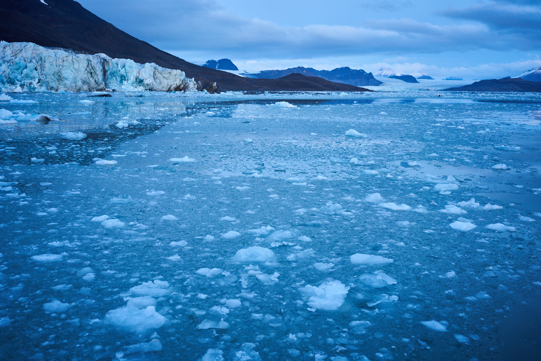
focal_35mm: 35
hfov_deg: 54.4
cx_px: 270
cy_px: 180
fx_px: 526
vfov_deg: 37.9
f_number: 4
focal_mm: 35
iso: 400
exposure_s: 1/40
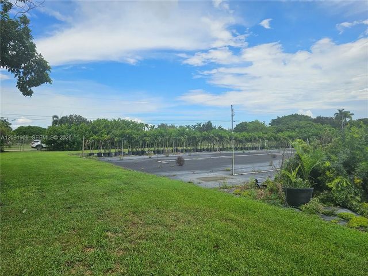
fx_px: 245
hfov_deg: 73.9
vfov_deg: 58.9
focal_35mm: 23
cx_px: 184
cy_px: 138
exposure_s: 1/1108
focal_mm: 6.3
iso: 10
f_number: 1.7
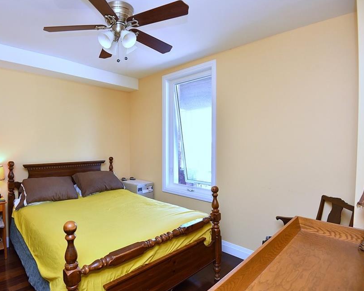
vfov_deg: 70.8
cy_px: 151
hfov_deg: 82.3
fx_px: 205
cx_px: 146
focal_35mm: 19
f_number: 5
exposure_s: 1/100
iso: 800
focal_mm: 16
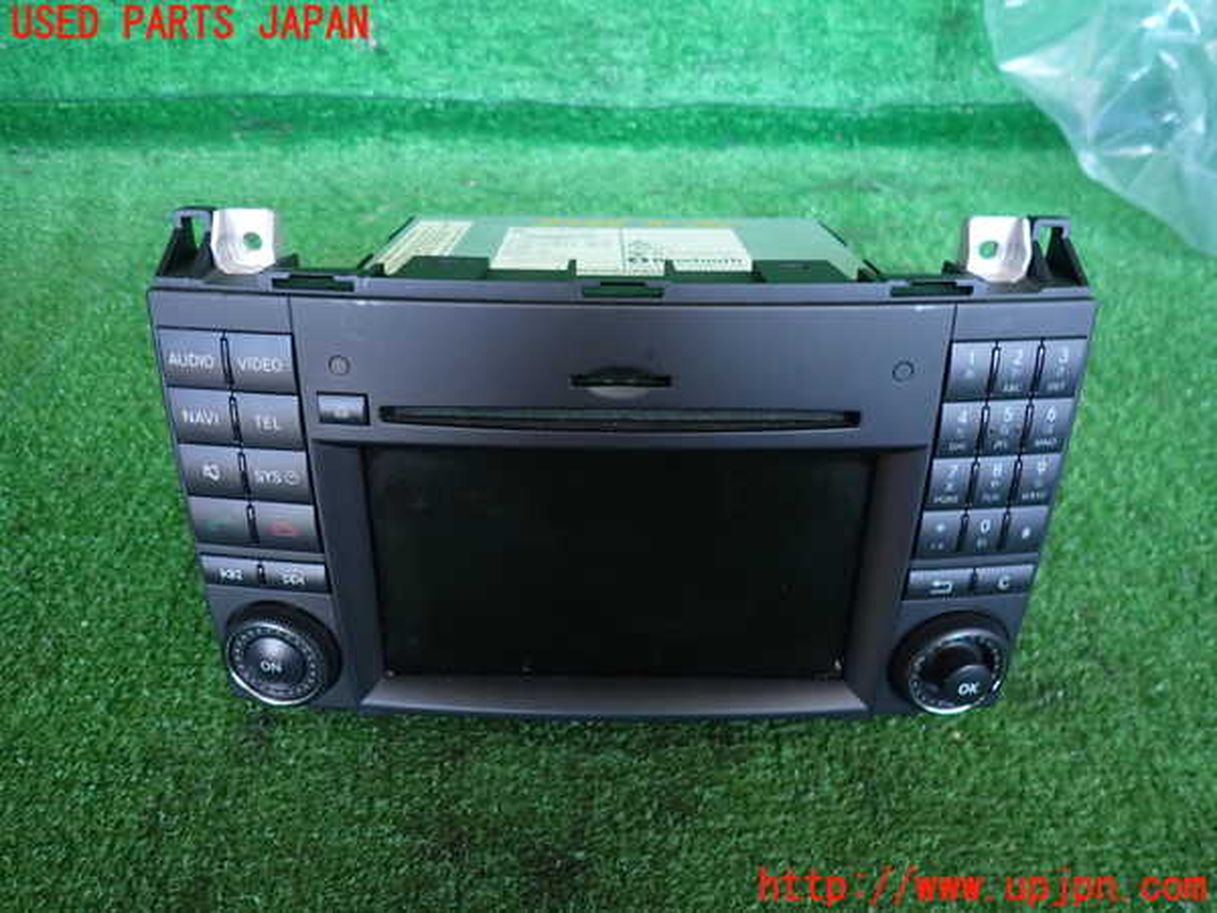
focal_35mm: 25
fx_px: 879
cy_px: 456
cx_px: 608
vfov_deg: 54.9
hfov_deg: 69.4
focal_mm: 4.5
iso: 250
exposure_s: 1/30
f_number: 2
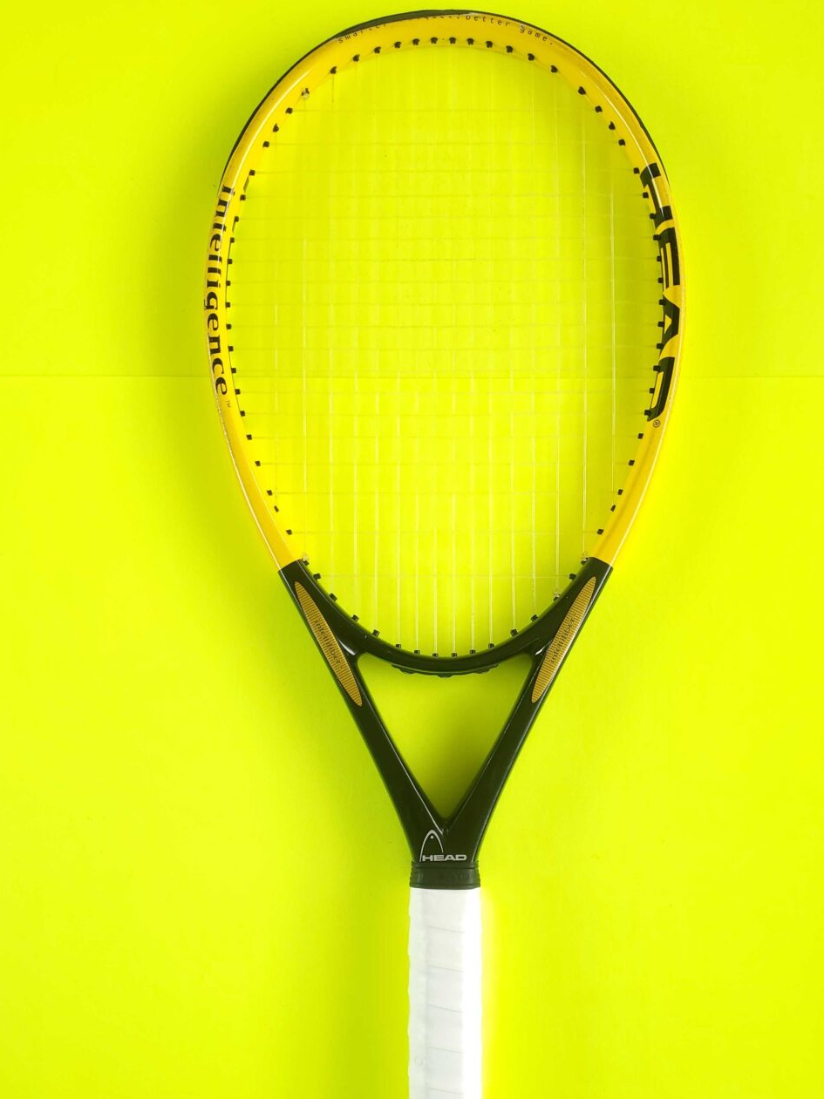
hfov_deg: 42.9
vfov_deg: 55.1
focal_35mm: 33
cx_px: 452
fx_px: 1048
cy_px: 641
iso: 50
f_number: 1.5
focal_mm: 4.3
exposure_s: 1/25
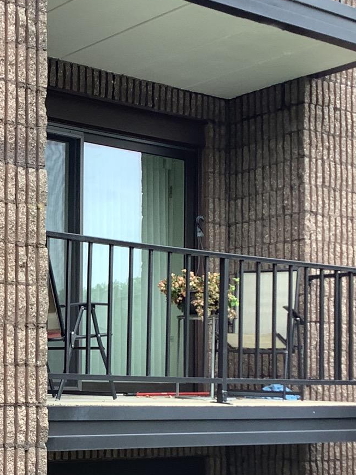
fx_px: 1001
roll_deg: -0.5
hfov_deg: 19.4
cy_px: 324
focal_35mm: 73
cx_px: -29
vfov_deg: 26.5
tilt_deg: +0.3
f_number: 2.4
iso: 25
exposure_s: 1/120
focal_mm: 3.3
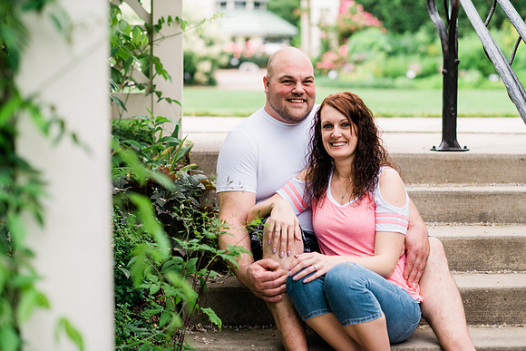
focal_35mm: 87
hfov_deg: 23.4
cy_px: 176
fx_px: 1271
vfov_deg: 15.7
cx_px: 263
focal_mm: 85
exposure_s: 1/160
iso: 320
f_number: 2.8
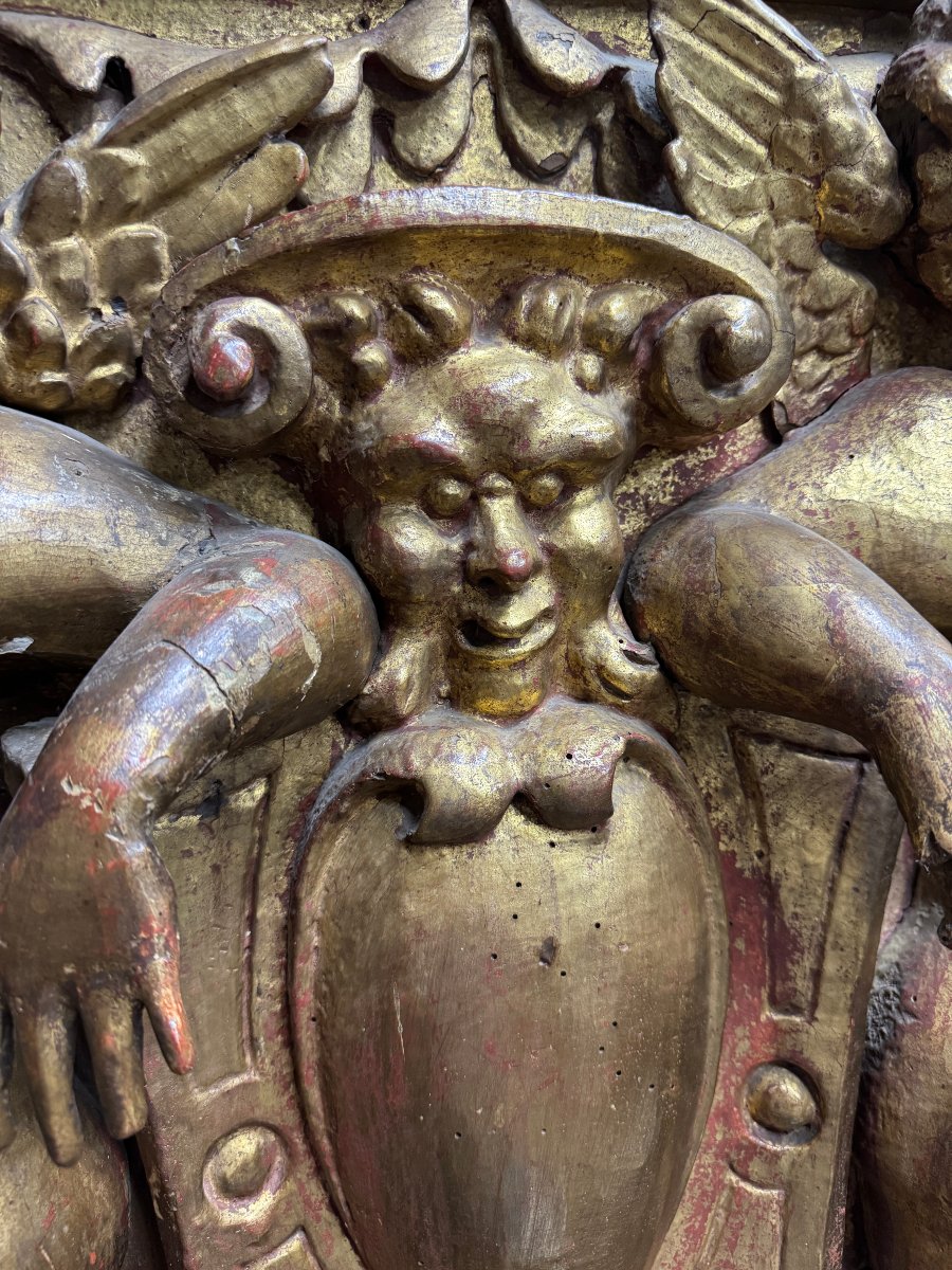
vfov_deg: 71.6
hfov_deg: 56.8
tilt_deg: -10.1
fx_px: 880
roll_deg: +0.0
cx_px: 476
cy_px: 635
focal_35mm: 24
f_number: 1.78
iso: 400
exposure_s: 1/50
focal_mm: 6.76
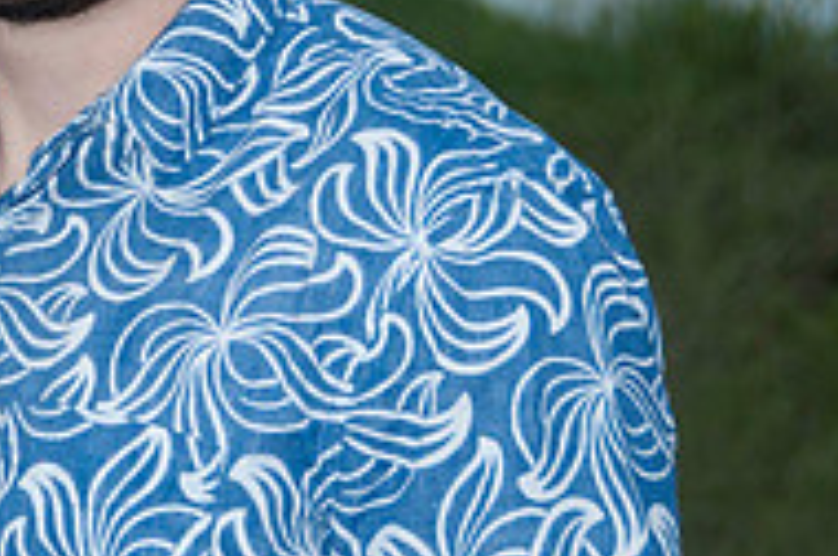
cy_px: 29
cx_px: -296
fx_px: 7971
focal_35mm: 343
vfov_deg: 4.0
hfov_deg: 6.0
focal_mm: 75
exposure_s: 1/125
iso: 100
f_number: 5.6
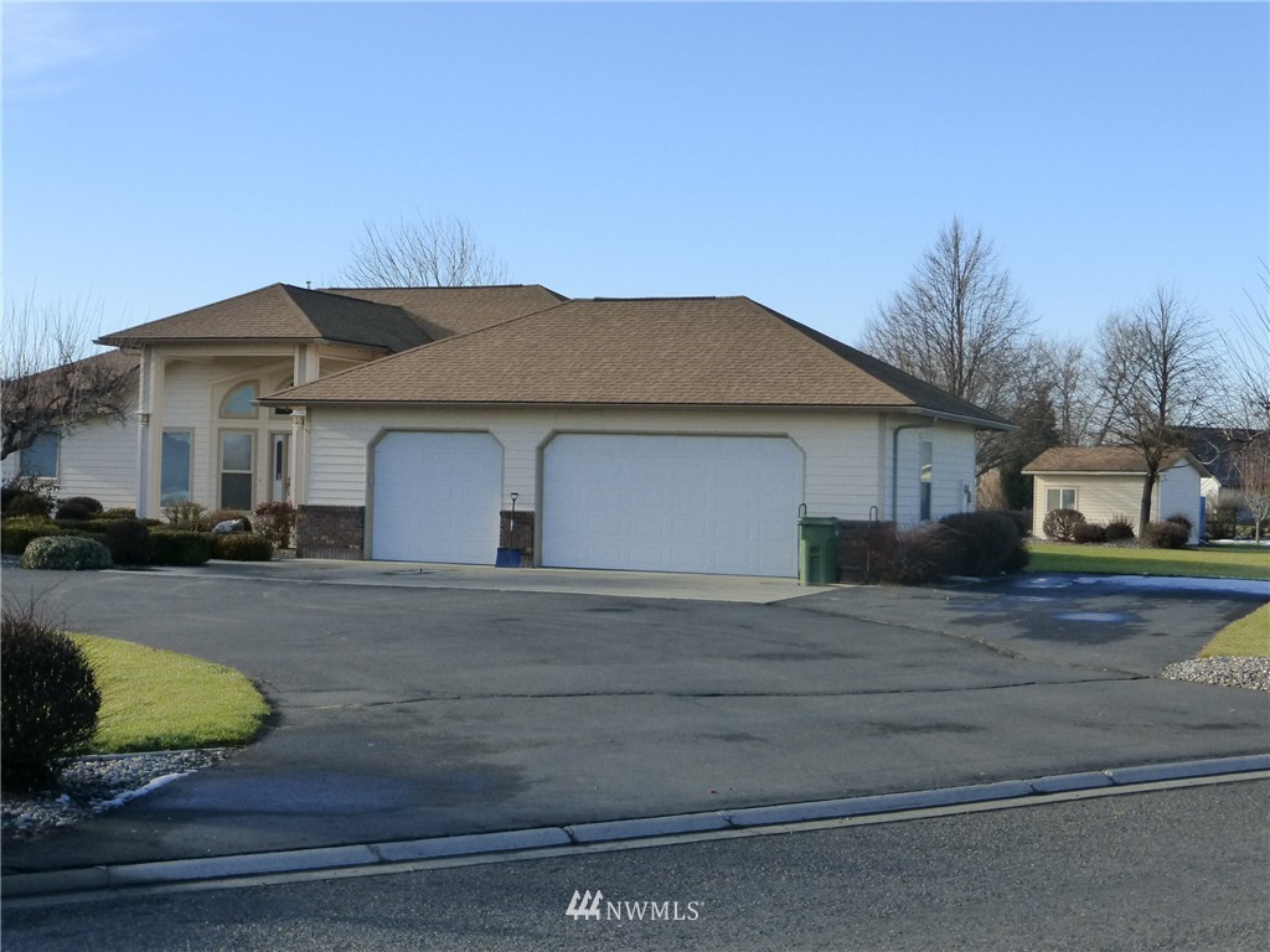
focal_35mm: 53
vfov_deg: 27.5
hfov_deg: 36.2
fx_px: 1944
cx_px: 635
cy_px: 476
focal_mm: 9
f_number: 4.4
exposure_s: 1/640
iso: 200
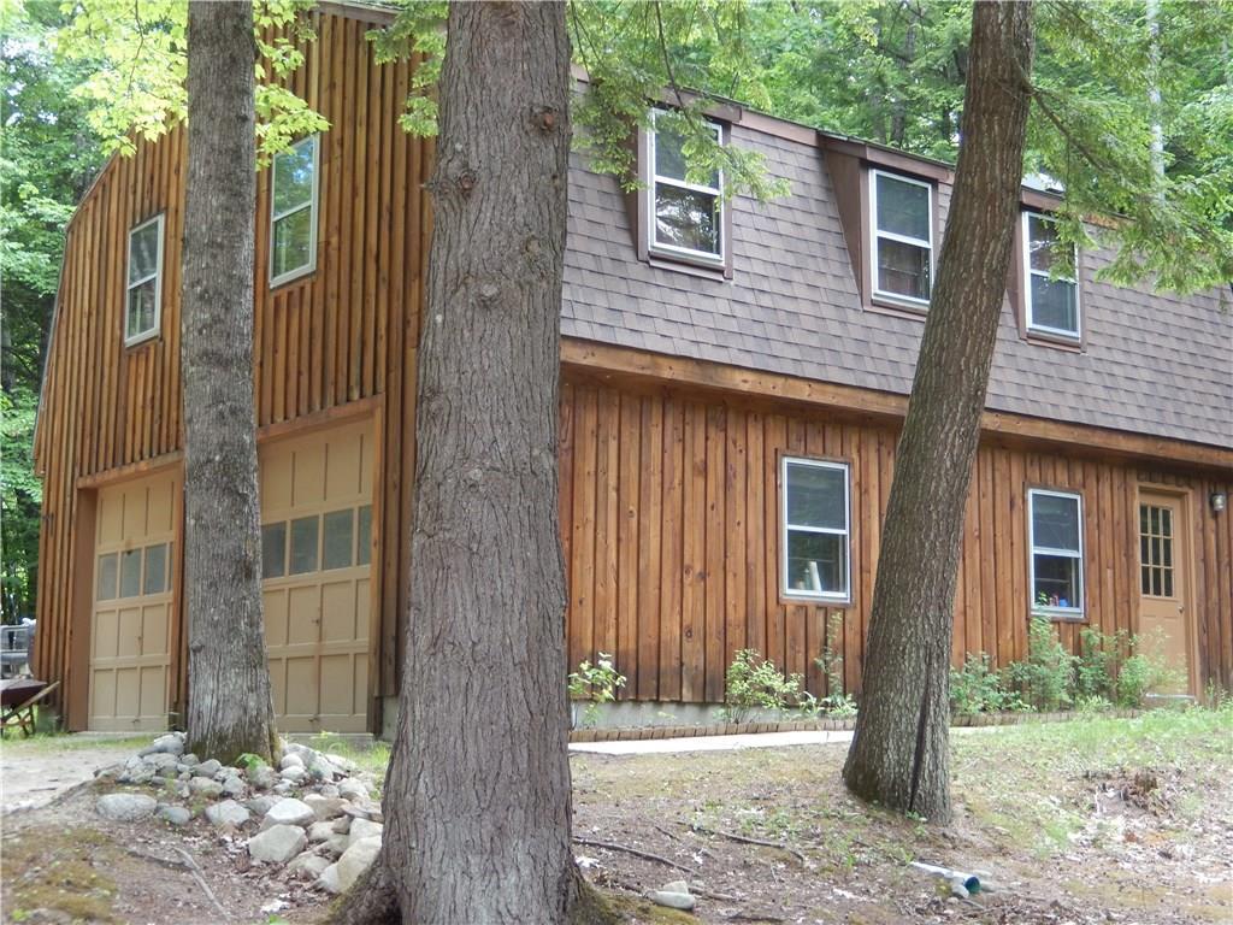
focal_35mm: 51
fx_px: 1817
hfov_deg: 37.5
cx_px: 616
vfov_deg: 28.6
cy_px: 462
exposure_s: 1/30
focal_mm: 9.2
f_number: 4.5
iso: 125
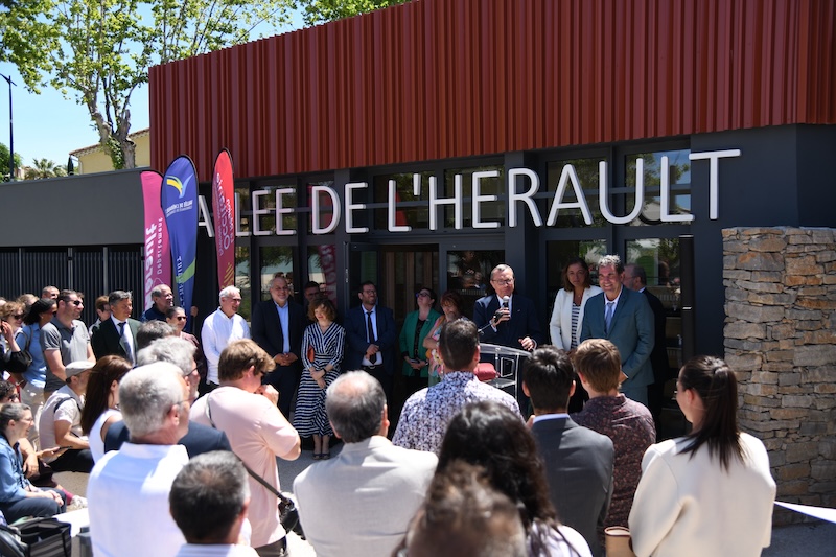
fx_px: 813
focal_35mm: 35
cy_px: 278
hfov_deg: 54.4
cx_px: 418
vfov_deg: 37.8
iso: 160
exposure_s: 1/800
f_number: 4
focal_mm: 35
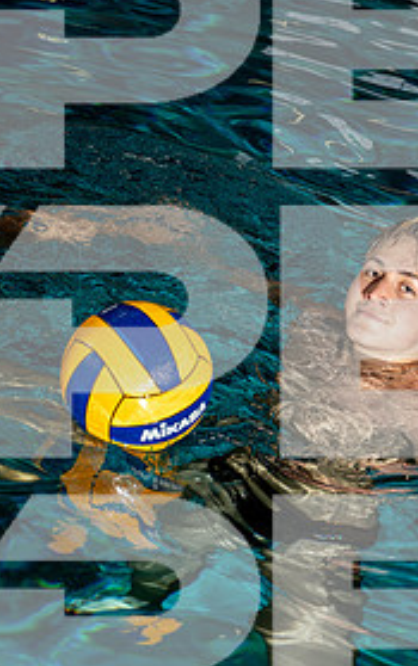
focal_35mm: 127
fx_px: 2309
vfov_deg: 16.4
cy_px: 333
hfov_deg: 10.2
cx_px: -53
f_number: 4
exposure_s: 1/250
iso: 100
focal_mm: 60
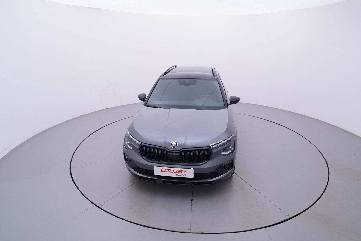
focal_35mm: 22
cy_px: 120
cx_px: 180
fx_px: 226
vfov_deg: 56.2
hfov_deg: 77.3
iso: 200
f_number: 5
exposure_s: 1/80
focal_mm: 15
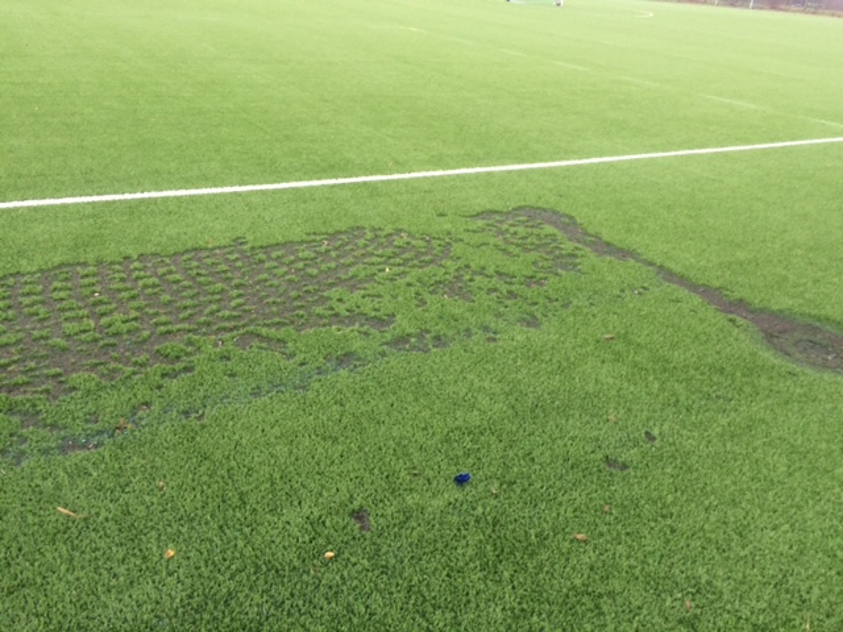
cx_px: 422
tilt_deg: -26.8
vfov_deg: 48.2
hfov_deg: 61.7
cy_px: 316
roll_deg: -4.5
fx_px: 706
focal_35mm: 29
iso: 32
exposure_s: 1/30
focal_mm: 4.15
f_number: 2.2
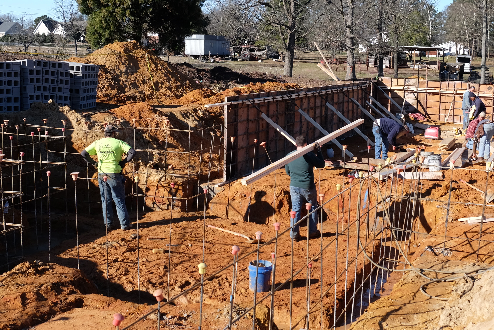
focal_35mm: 50
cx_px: 273
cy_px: 134
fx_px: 686
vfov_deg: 26.9
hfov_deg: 39.6
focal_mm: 22.4
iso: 200
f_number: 5.6
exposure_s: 1/160
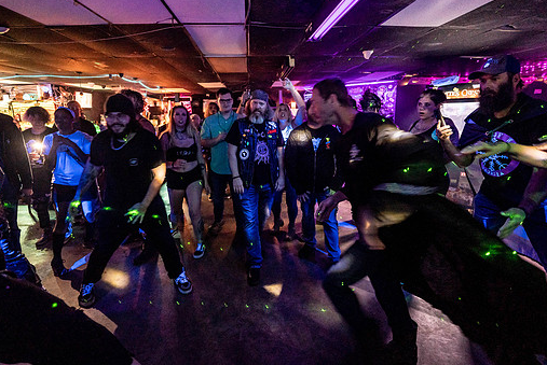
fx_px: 243
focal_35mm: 16
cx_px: 265
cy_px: 160
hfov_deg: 96.7
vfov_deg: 73.6
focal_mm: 14
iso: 3200
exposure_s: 1/80
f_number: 2.8
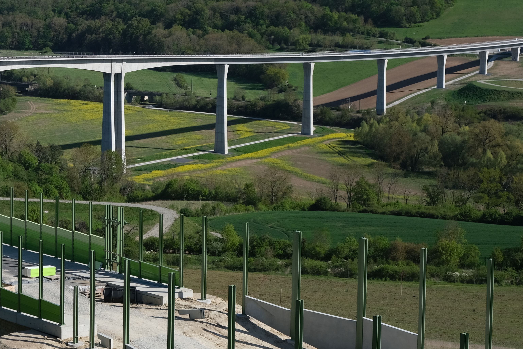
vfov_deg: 15.0
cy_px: 90
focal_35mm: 91
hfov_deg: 21.8
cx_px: 39
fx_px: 1322
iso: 160
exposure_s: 1/800
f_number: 5.6
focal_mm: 30.2
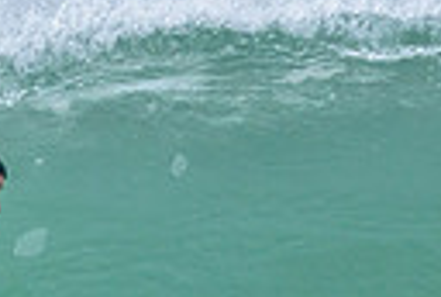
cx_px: 207
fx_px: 61012
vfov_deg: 0.3
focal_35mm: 4969
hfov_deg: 0.4
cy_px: 281
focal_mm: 800
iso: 1000
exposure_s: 1/800
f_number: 11
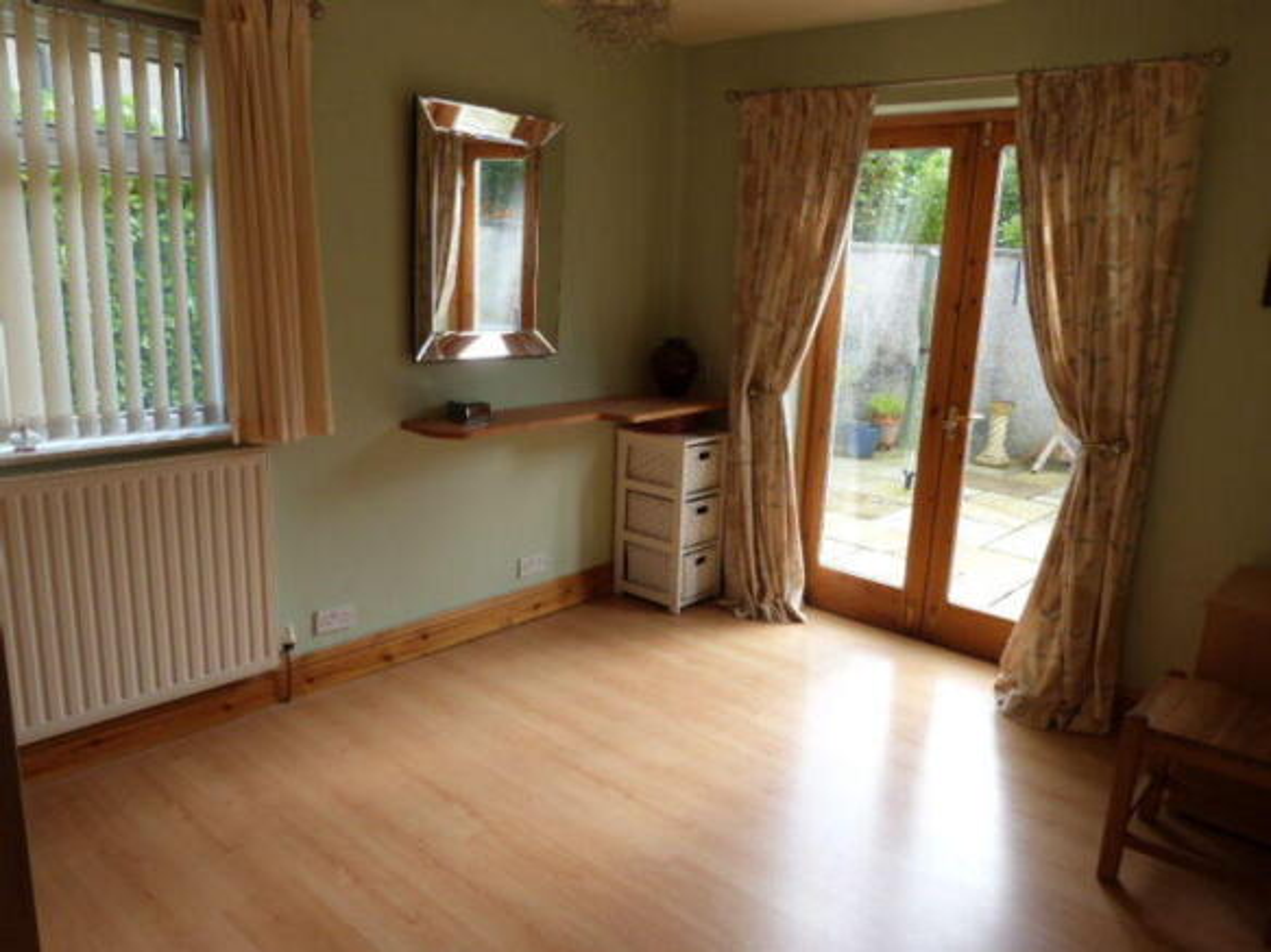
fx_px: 918
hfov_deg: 69.4
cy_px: 476
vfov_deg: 54.9
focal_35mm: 25
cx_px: 636
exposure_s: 1/80
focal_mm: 4.5
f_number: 2.8
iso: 100
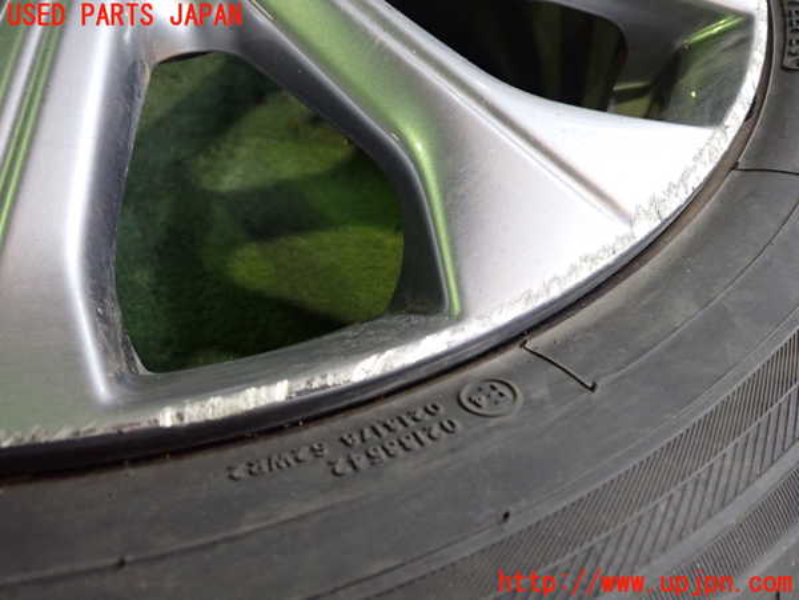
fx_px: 692
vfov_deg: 46.8
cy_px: 300
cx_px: 400
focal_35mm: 30
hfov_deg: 60.0
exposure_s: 1/100
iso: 640
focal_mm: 5.4
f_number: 2.3
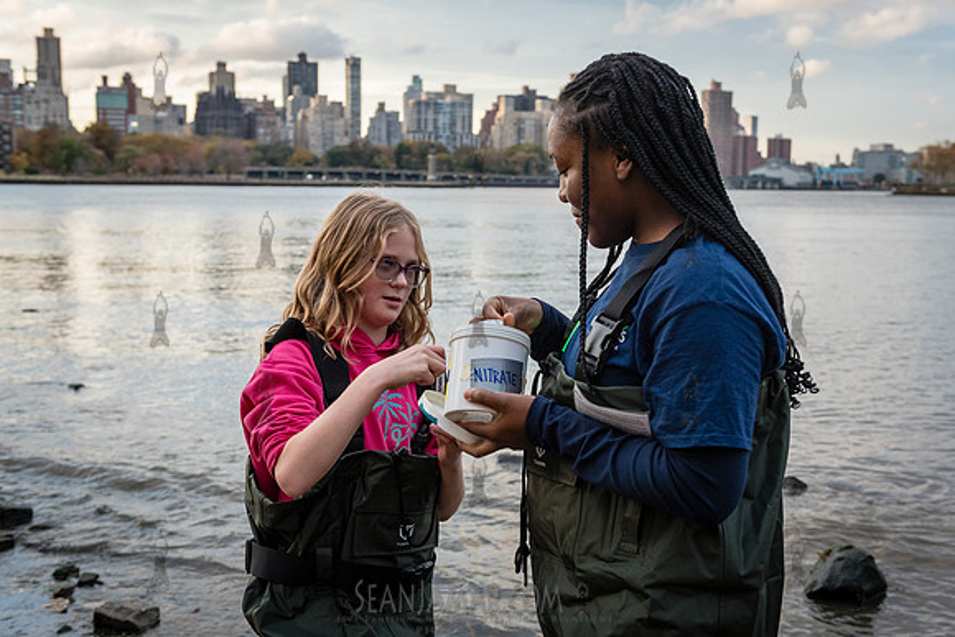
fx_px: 1135
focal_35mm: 43
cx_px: 506
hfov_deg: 45.6
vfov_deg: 31.3
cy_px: 333
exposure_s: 1/320
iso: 800
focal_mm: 40
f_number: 4.5
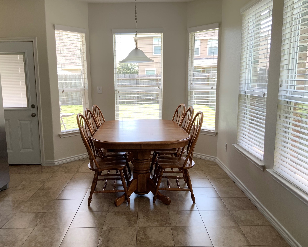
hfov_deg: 57.1
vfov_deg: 47.1
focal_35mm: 31
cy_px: 126
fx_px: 283
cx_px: 146
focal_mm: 3
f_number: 1.8
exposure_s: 1/120
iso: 25
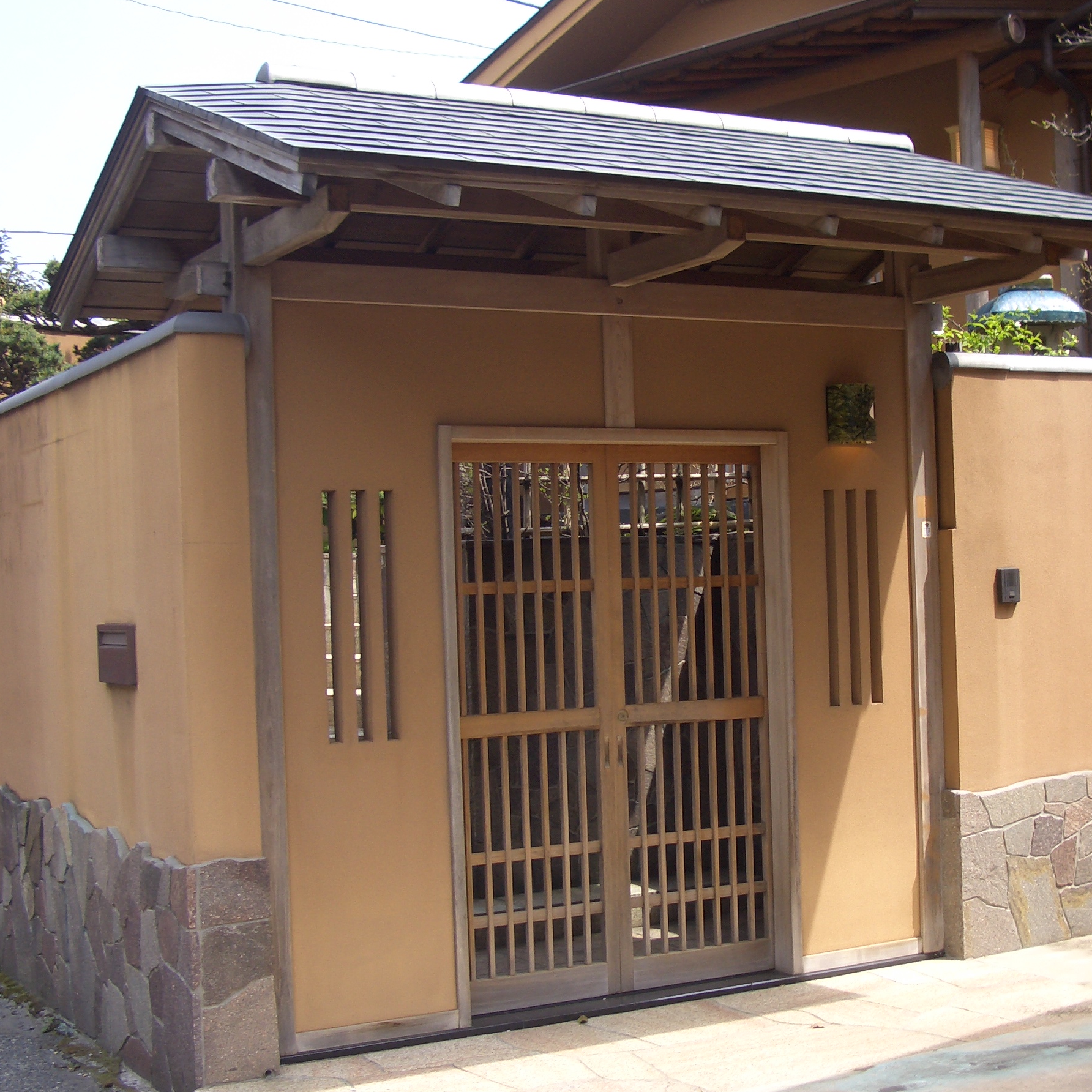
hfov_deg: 32.6
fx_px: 1856
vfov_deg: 32.8
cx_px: 692
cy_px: 537
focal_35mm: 52
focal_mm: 6.8
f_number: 2.8
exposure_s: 1/320
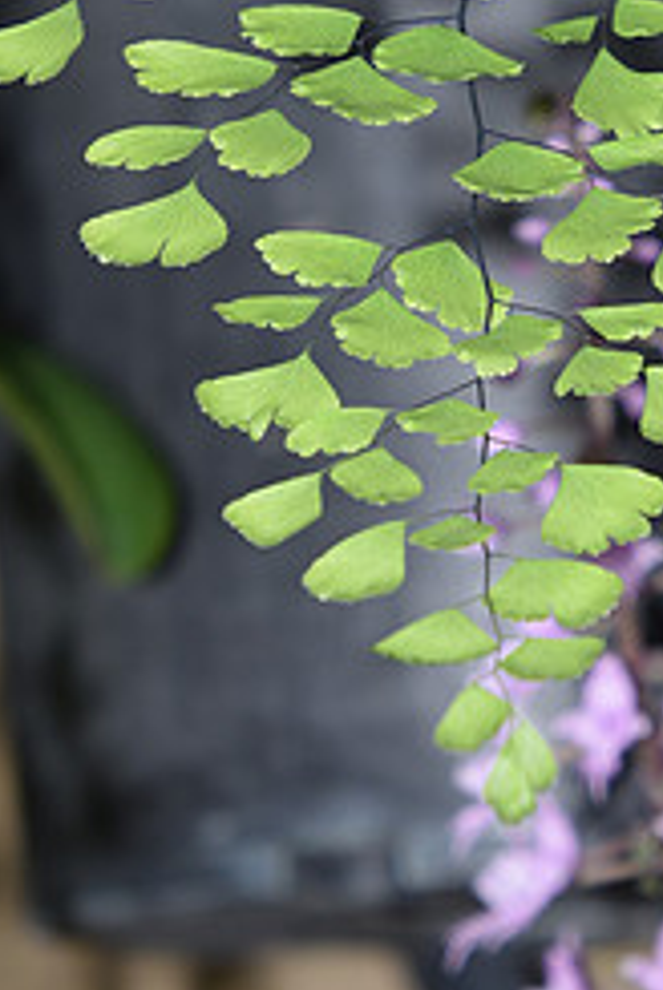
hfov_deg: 5.2
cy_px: 101
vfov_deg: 7.7
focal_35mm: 266
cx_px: 418
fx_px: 7332
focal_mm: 75
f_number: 8
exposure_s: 1/60
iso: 140
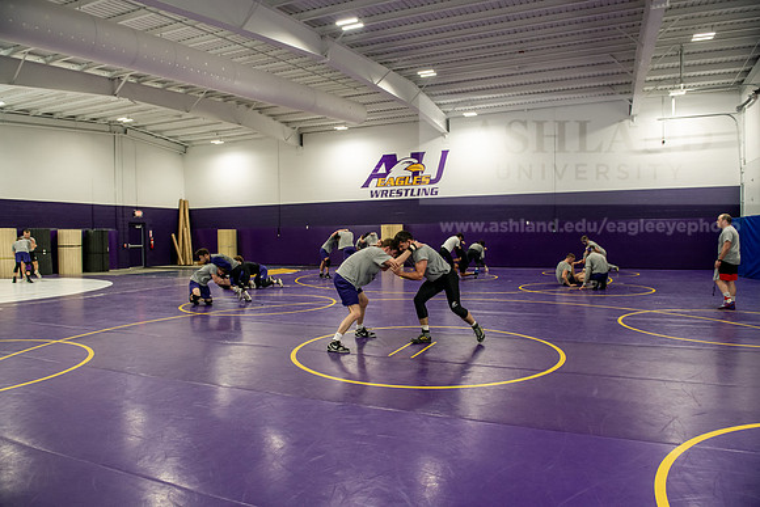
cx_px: 380
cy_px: 254
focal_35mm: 24
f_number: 4
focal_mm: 24
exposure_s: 1/250
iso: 1600
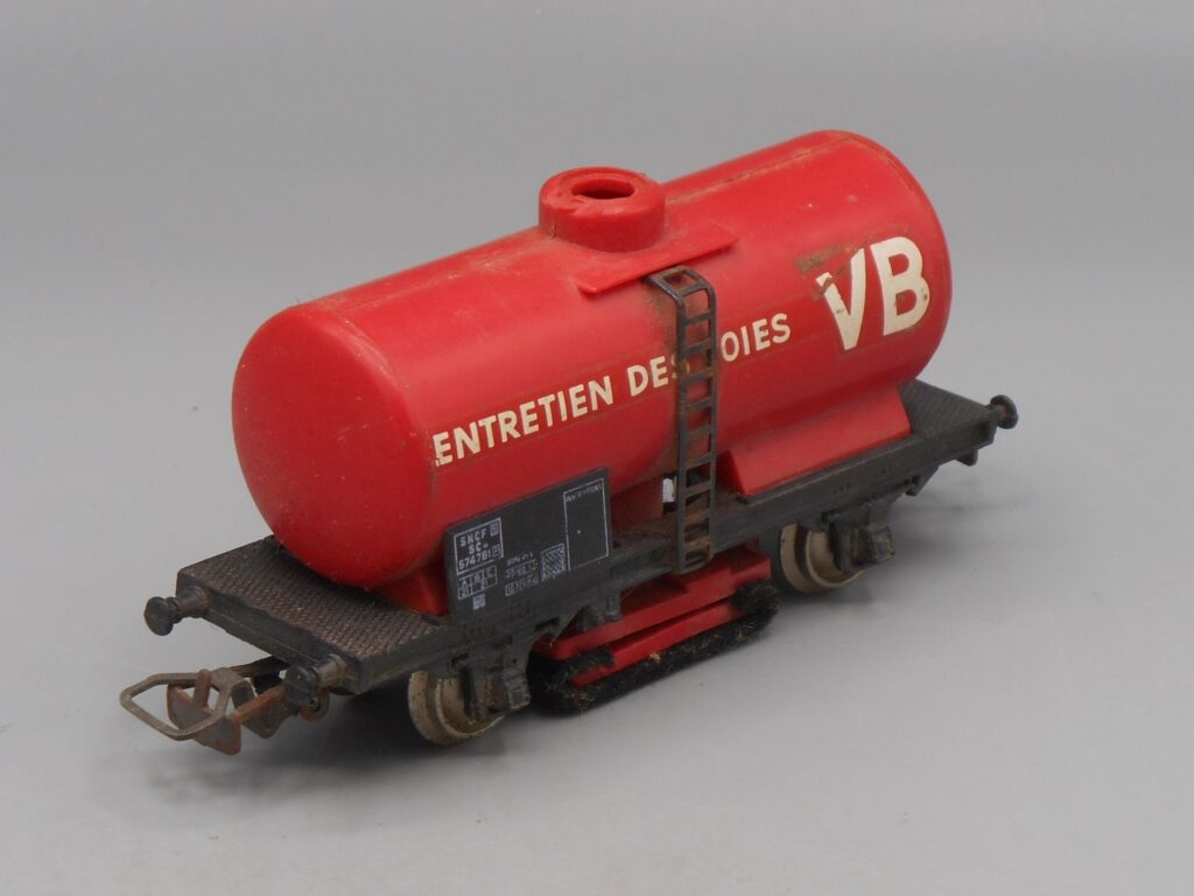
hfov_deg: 18.7
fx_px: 3622
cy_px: 448
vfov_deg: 14.1
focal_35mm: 105
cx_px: 597
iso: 80
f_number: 5.1
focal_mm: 18.8
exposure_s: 1/50
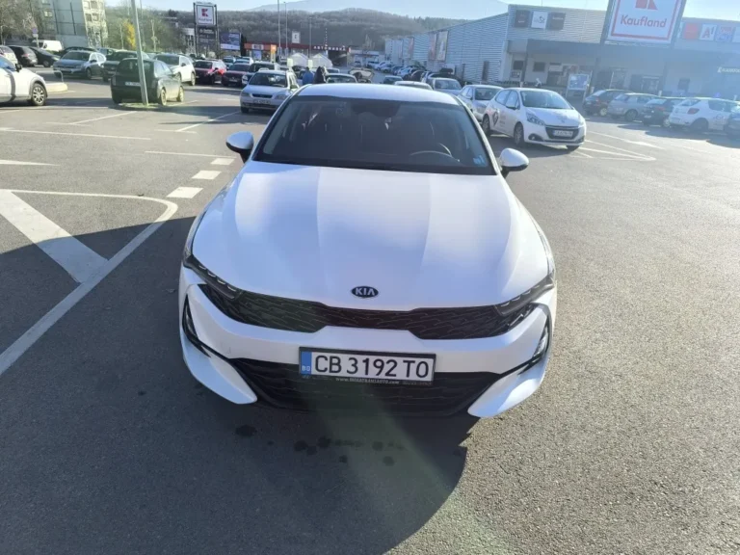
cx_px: 370
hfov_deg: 73.9
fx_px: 492
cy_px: 278
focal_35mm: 23
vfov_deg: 58.9
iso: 50
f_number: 1.65
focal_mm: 6.14
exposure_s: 1/649
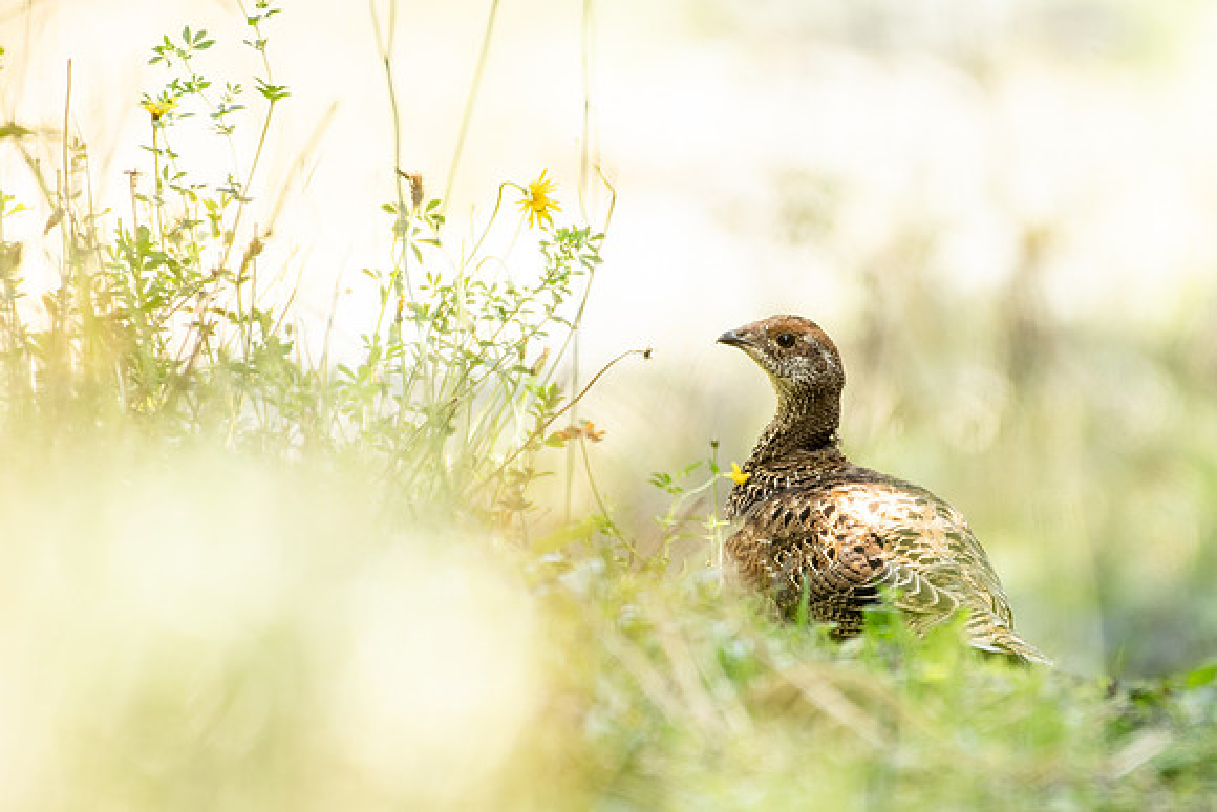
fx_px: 37567
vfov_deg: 1.2
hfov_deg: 1.9
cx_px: 634
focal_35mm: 1111
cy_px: 493
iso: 400
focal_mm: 500
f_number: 5.6
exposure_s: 1/125
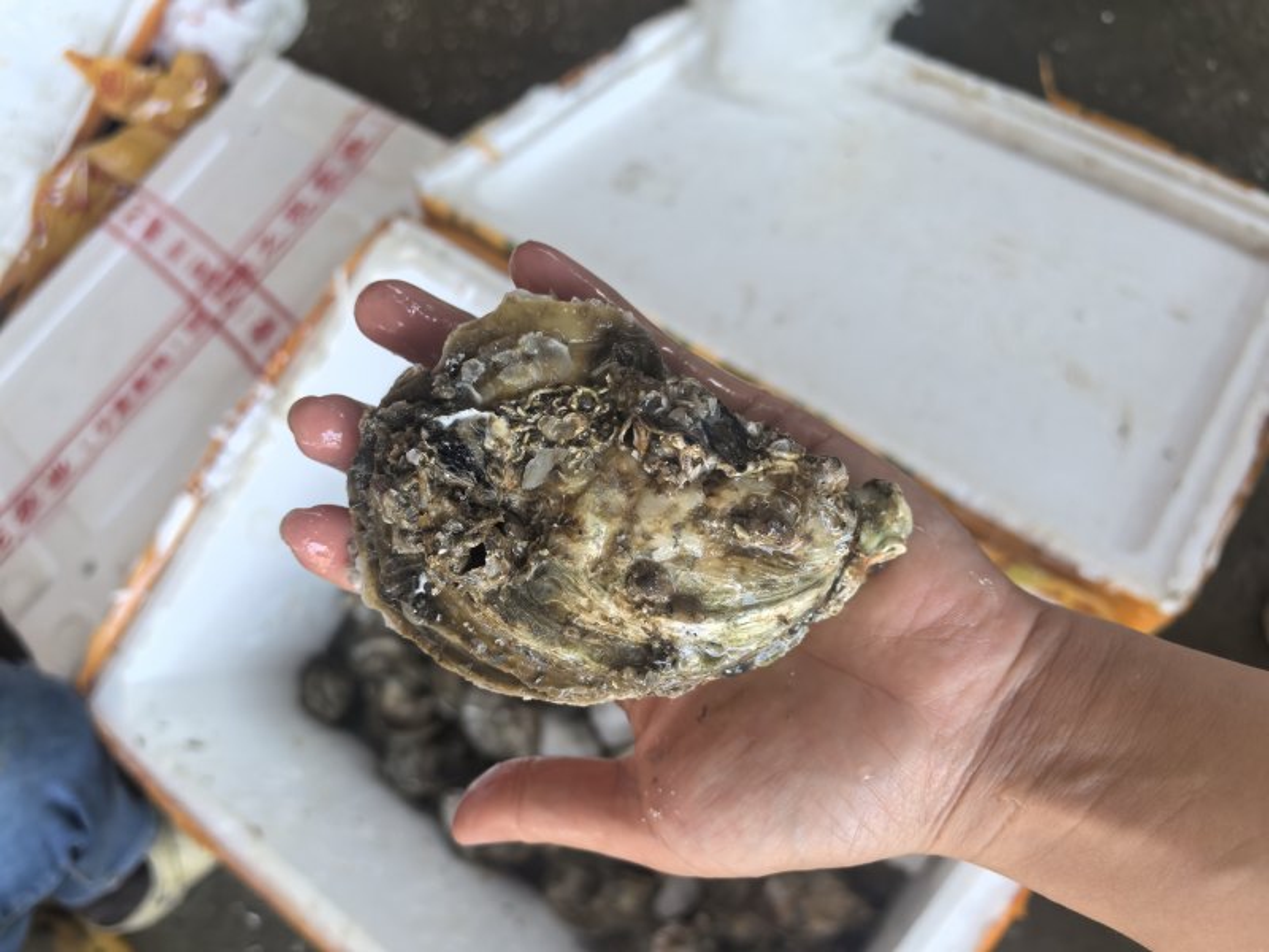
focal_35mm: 27
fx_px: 990
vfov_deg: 51.4
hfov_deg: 65.3
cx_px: 634
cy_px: 476
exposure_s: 1/618
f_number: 2
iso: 250
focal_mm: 5.75
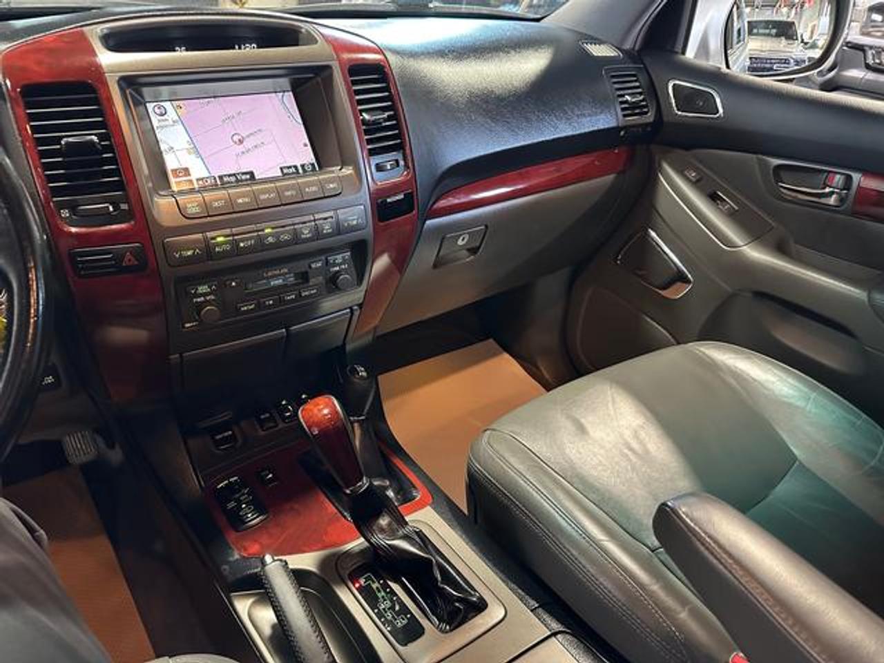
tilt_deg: -31.0
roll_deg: -4.0
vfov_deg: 56.8
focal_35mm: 24
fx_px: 613
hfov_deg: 71.6
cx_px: 442
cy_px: 332
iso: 1000
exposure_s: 1/40
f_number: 1.78
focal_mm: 6.86
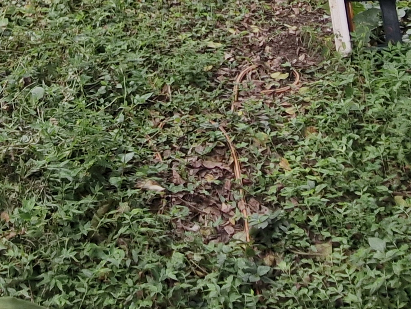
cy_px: -190
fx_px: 677
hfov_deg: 32.9
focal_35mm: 57
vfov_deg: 20.7
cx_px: 87
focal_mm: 1.74
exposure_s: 1/463
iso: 50
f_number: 2.2
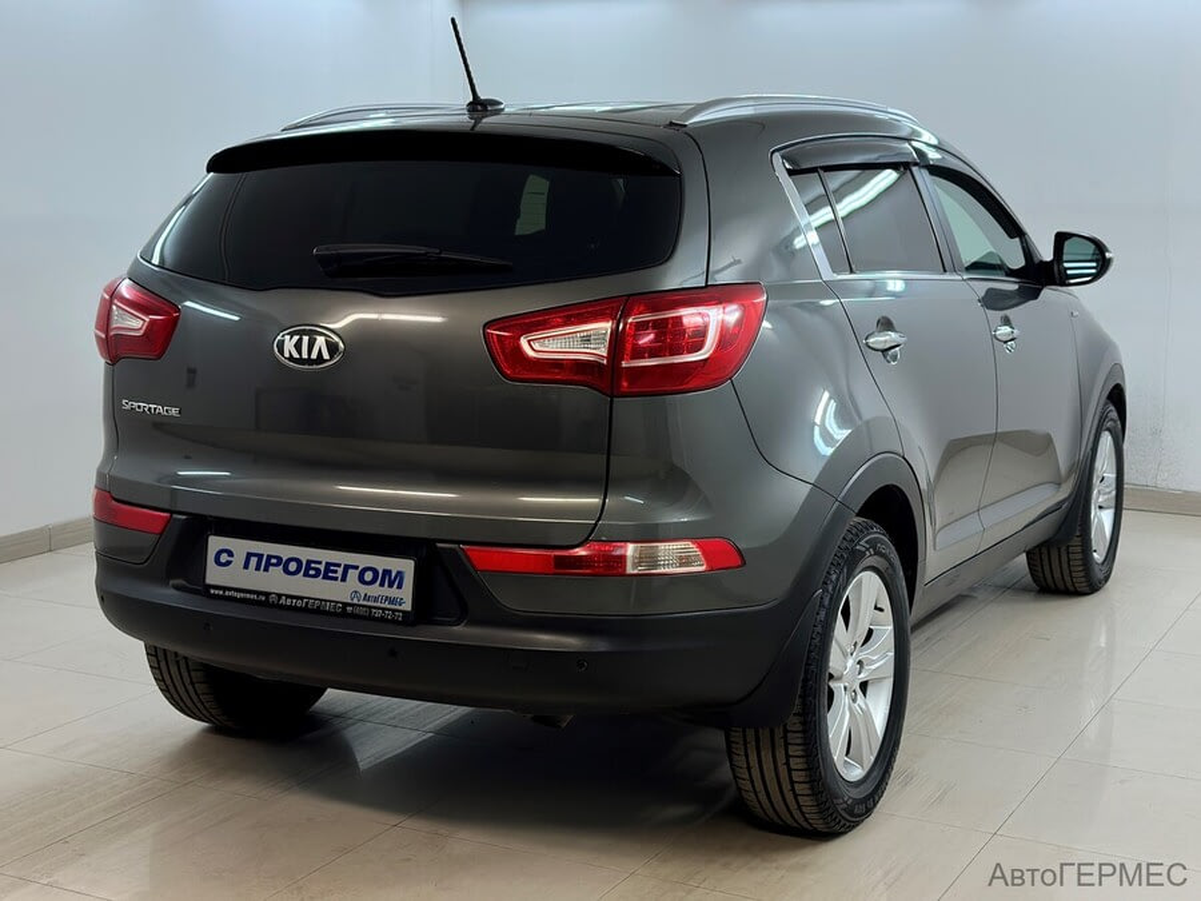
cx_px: 600
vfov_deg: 30.3
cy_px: 450
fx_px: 1665
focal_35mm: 48
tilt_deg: -8.1
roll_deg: -0.7
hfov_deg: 39.7
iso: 80
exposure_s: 1/118
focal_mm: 6.86
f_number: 1.78
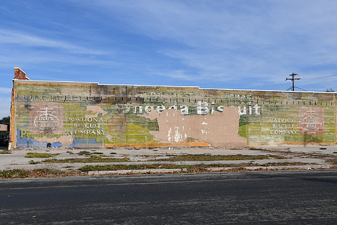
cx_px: 175
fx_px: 384
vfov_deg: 32.7
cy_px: 112
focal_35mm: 41
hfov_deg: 47.4
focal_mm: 24
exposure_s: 1/400
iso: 100
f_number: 10
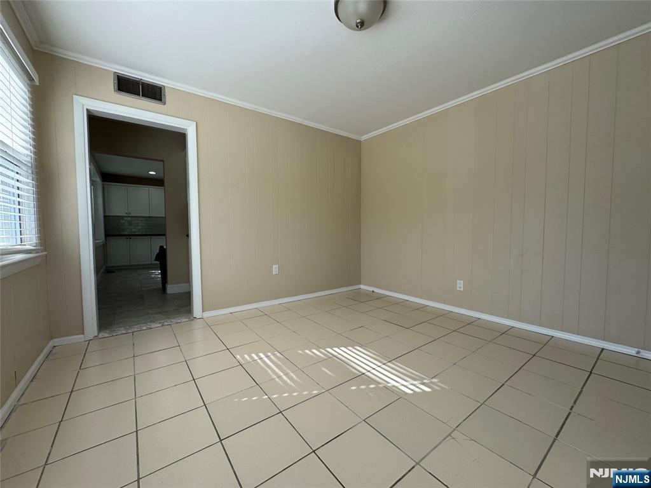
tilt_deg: -4.4
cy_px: 244
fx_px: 263
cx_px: 326
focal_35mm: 14
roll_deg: +0.7
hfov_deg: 102.1
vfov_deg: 85.7
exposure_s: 1/226
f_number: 2.2
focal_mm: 2.22
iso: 40
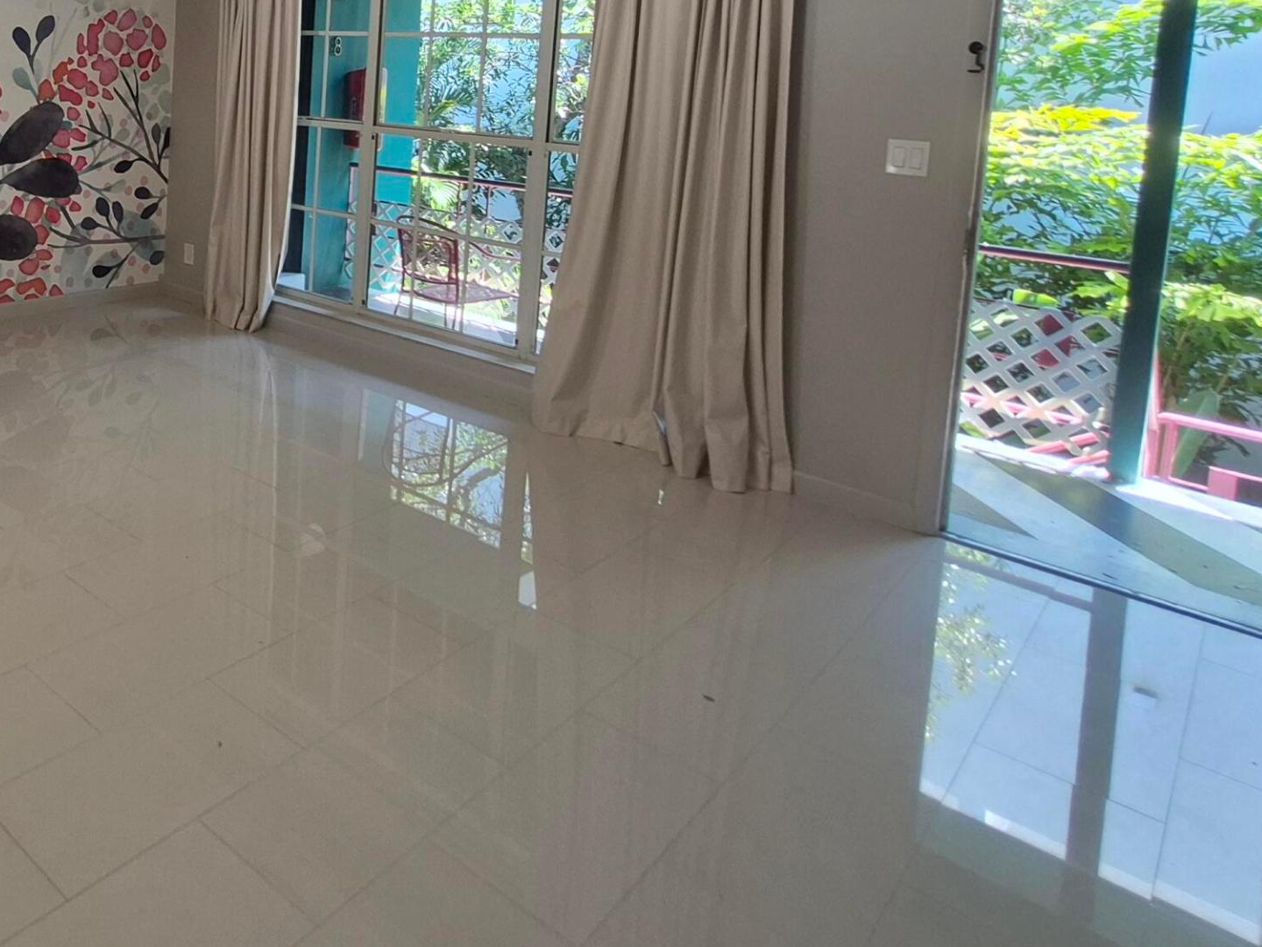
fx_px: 948
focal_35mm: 26
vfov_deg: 48.7
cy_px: 138
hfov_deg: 59.4
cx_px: 174
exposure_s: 1/60
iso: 80
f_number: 2.2
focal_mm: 1.74
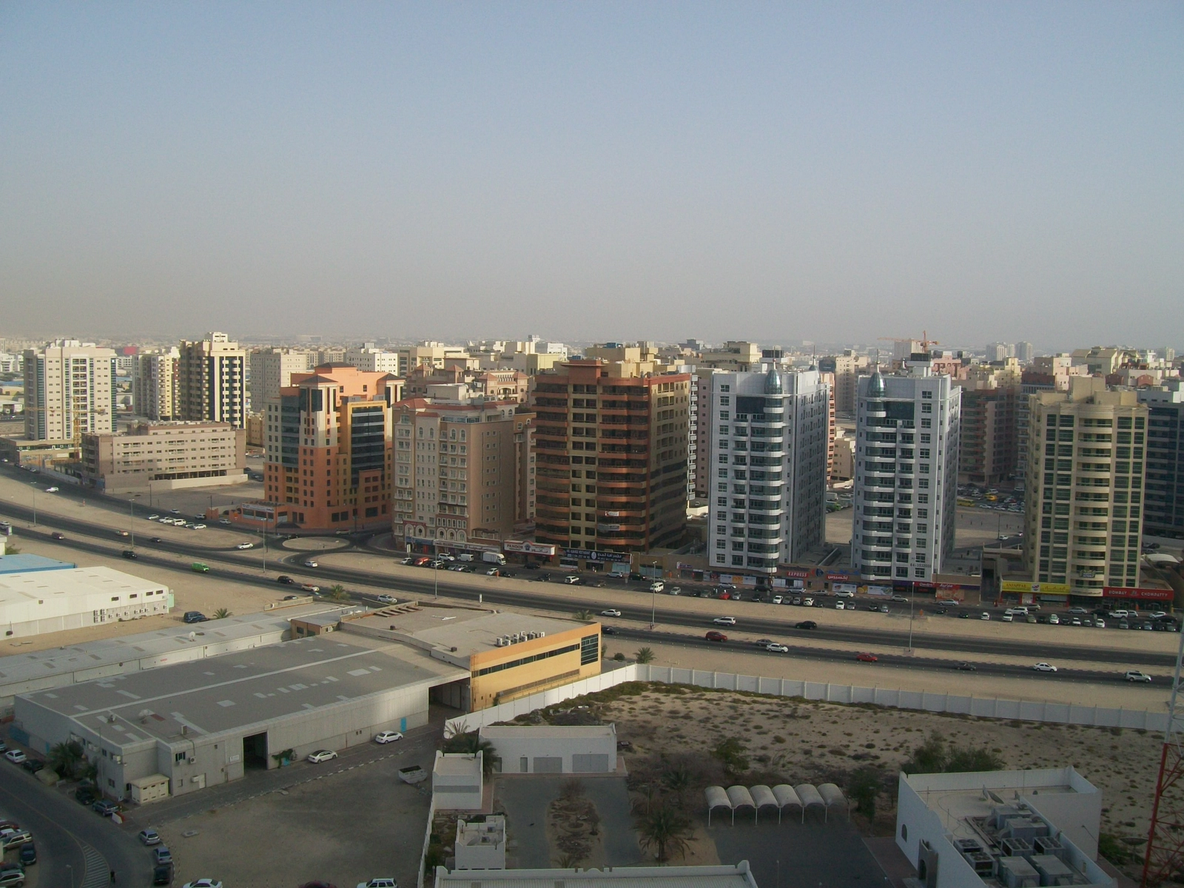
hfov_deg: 54.0
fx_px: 1163
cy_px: 444
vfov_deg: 41.8
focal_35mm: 34
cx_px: 592
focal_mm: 6.1
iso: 64
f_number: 4.9
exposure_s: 1/400
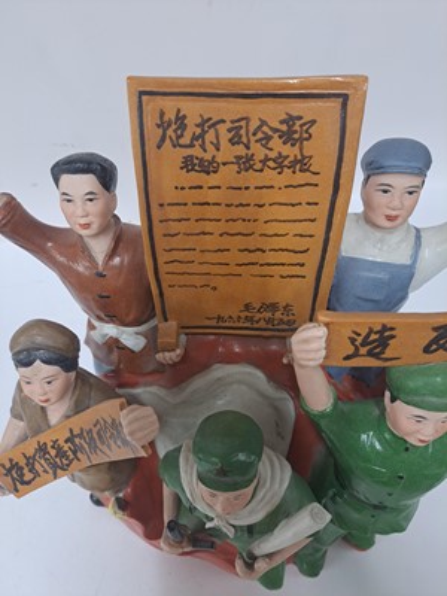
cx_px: 224
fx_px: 413
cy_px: 298
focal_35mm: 24
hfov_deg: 56.8
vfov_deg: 71.6
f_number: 1.8
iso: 125
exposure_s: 1/50
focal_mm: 5.23
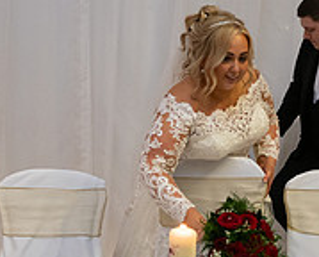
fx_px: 833
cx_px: 237
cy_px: 172
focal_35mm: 88
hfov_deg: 21.5
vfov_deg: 17.5
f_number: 3.5
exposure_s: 1/160
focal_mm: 29
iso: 800
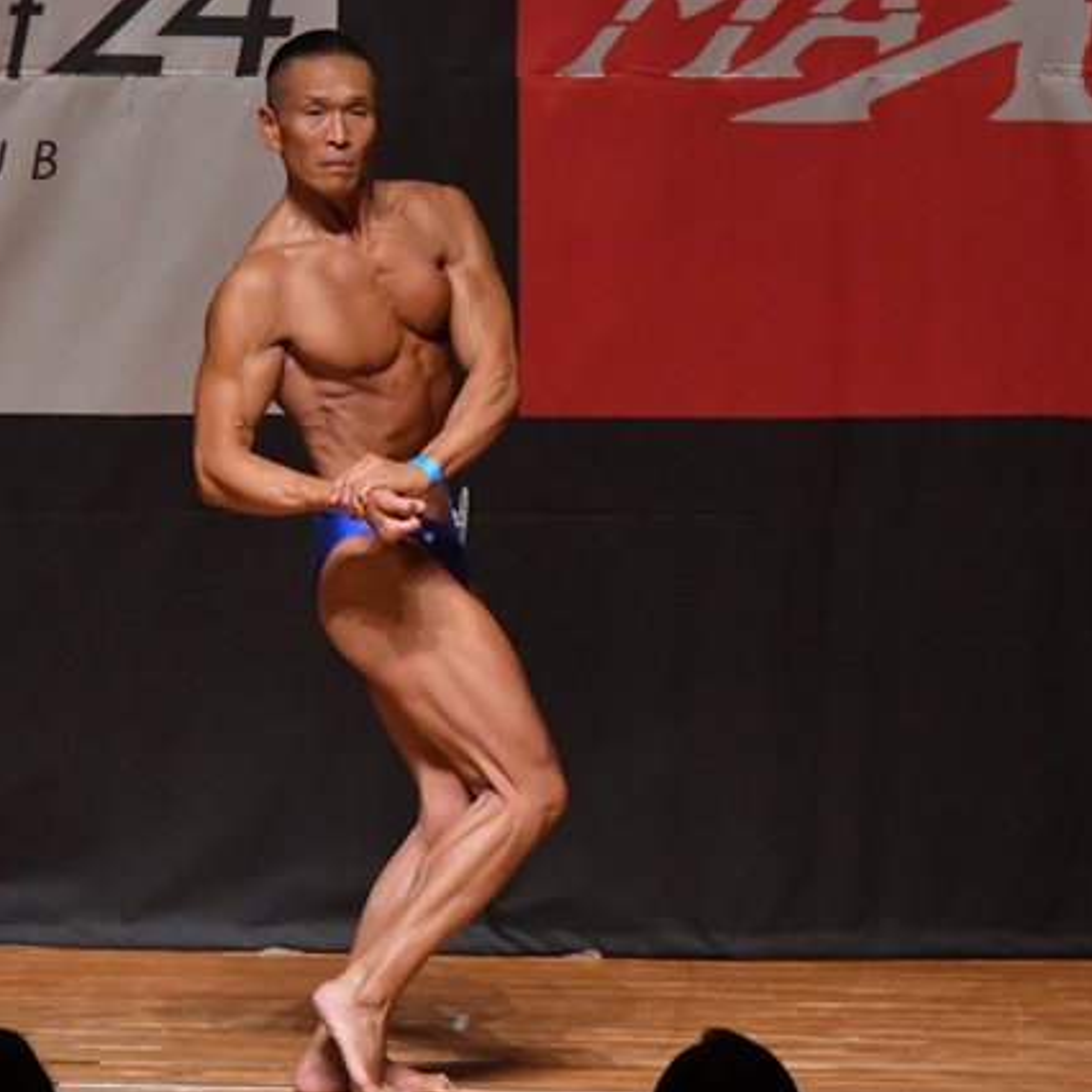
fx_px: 14883
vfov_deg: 4.2
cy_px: 533
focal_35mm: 417
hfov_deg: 4.2
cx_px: 458
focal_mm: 180
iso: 8000
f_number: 5.6
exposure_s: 1/400
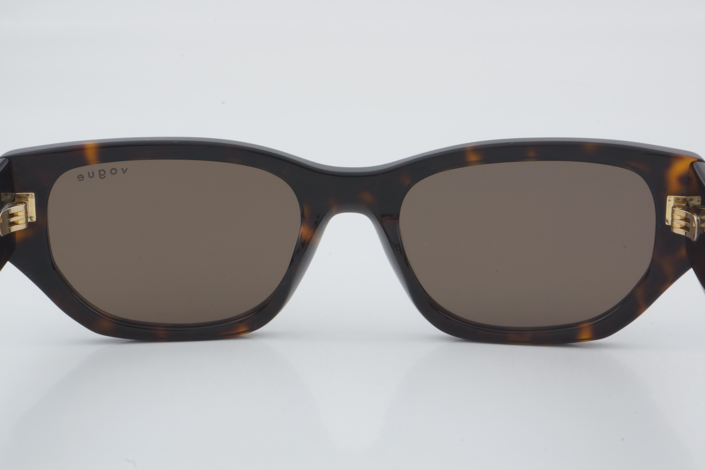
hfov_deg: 27.0
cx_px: 352
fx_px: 1469
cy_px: 235
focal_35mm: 75
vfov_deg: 18.2
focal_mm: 50
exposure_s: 1/3
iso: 100
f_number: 32
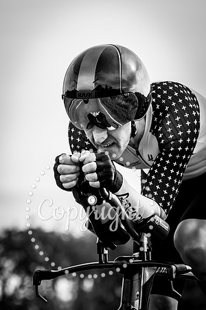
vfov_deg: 7.7
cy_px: 174
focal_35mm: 268
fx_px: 2301
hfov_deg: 5.1
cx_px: 46
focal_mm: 111
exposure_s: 1/1000
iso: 100
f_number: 3.2
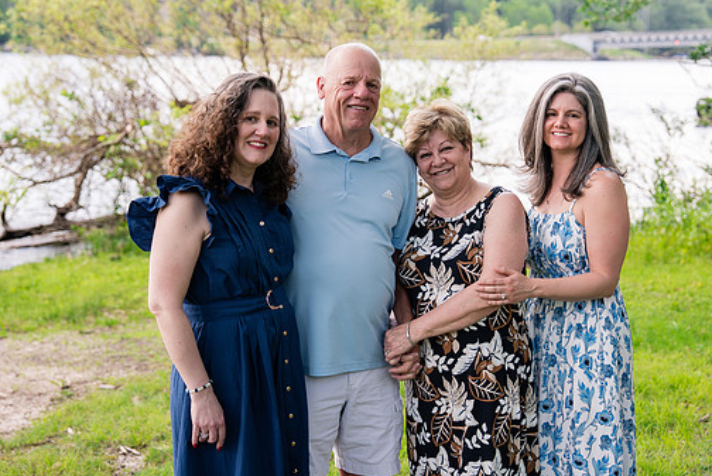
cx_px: 376
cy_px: 234
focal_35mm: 58
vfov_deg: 23.4
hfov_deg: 34.4
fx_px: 1148
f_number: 2.8
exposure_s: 1/250
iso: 100
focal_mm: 48
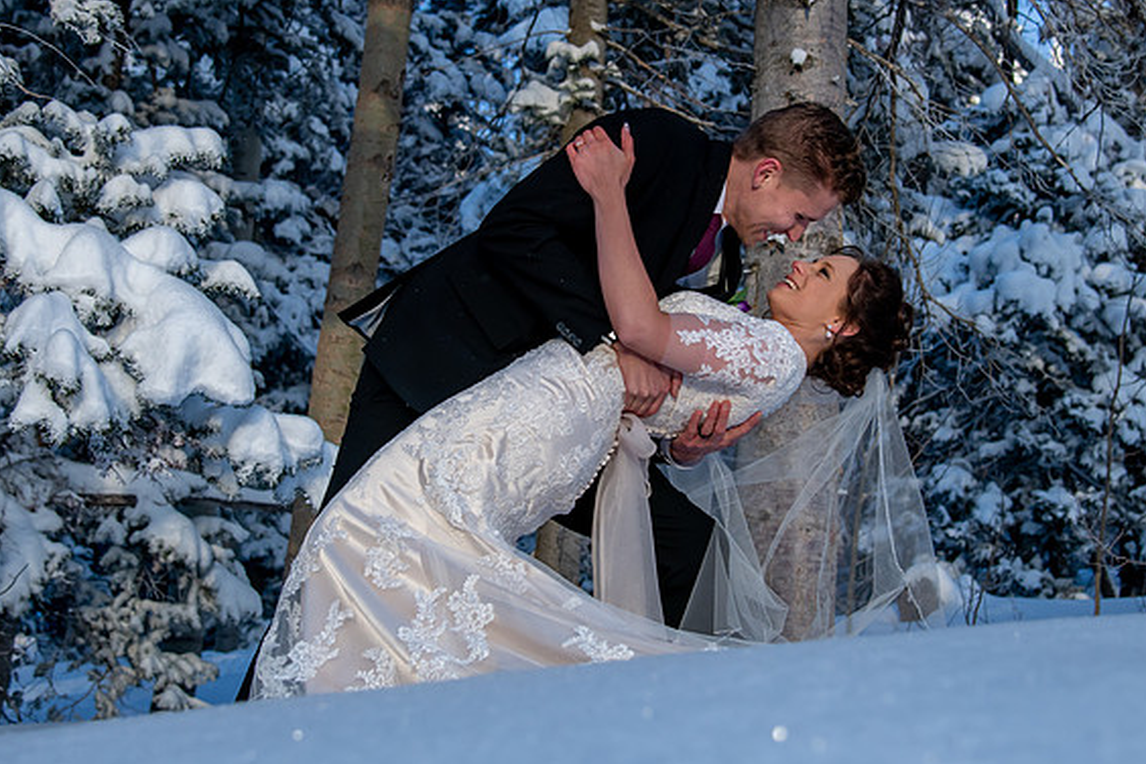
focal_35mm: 61
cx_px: 580
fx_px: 1942
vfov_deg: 22.2
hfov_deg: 32.9
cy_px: 304
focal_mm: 38
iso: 200
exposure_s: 1/800
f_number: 5
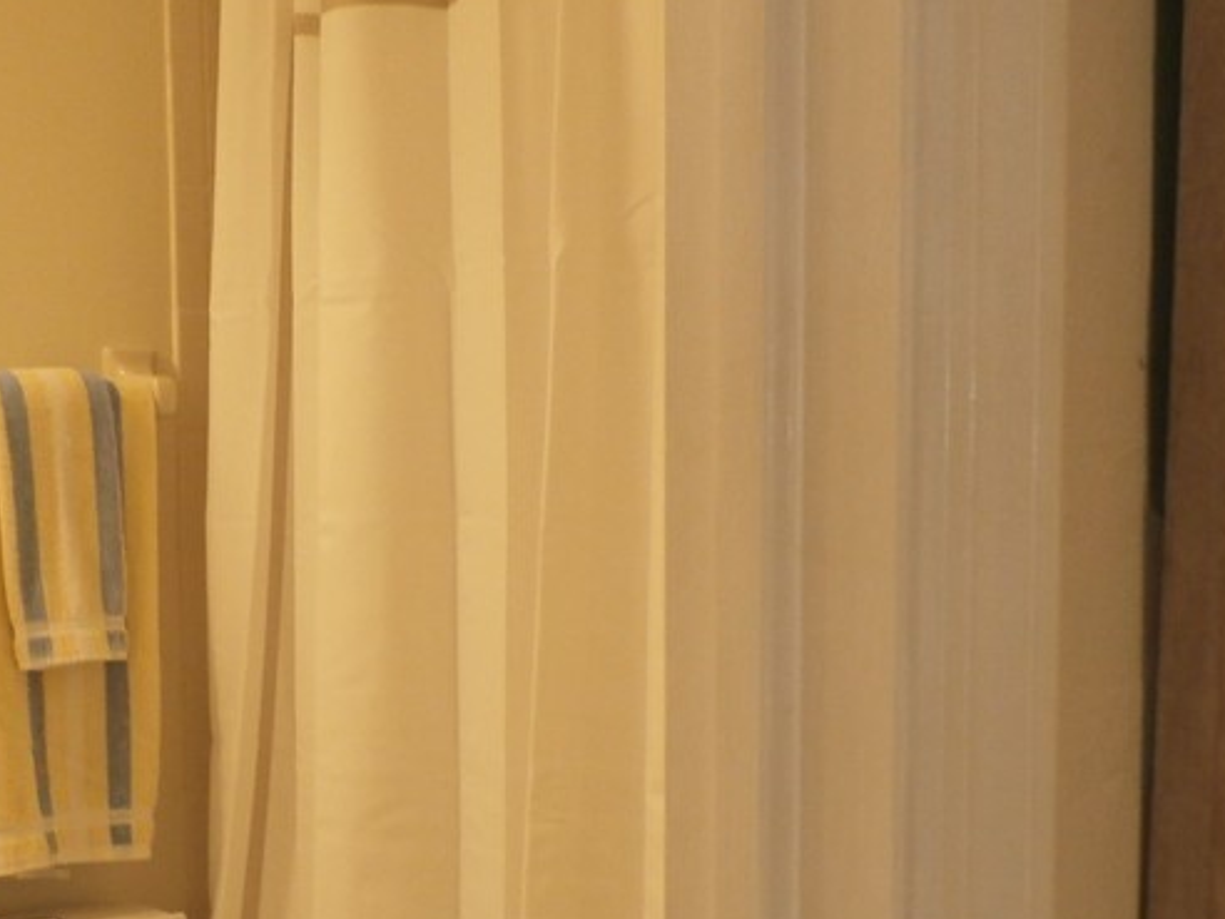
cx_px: 246
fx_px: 1840
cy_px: 630
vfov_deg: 27.8
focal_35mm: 52
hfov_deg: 35.6
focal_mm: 4.5
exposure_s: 1/30
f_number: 3
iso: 200
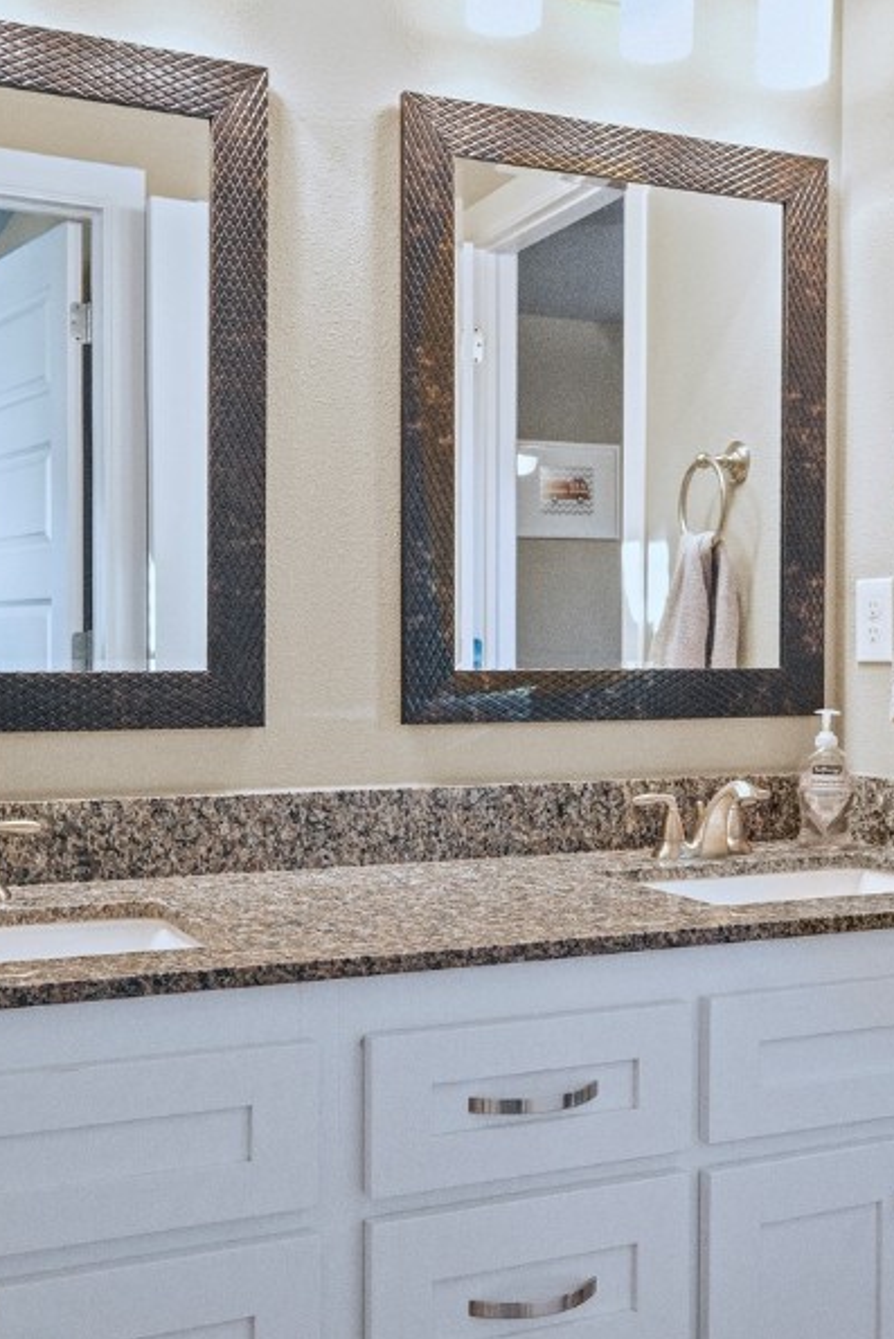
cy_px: 752
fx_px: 1489
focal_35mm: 40
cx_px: 439
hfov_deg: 33.4
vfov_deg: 48.3
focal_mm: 20.9
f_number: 8
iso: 200
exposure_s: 1/3
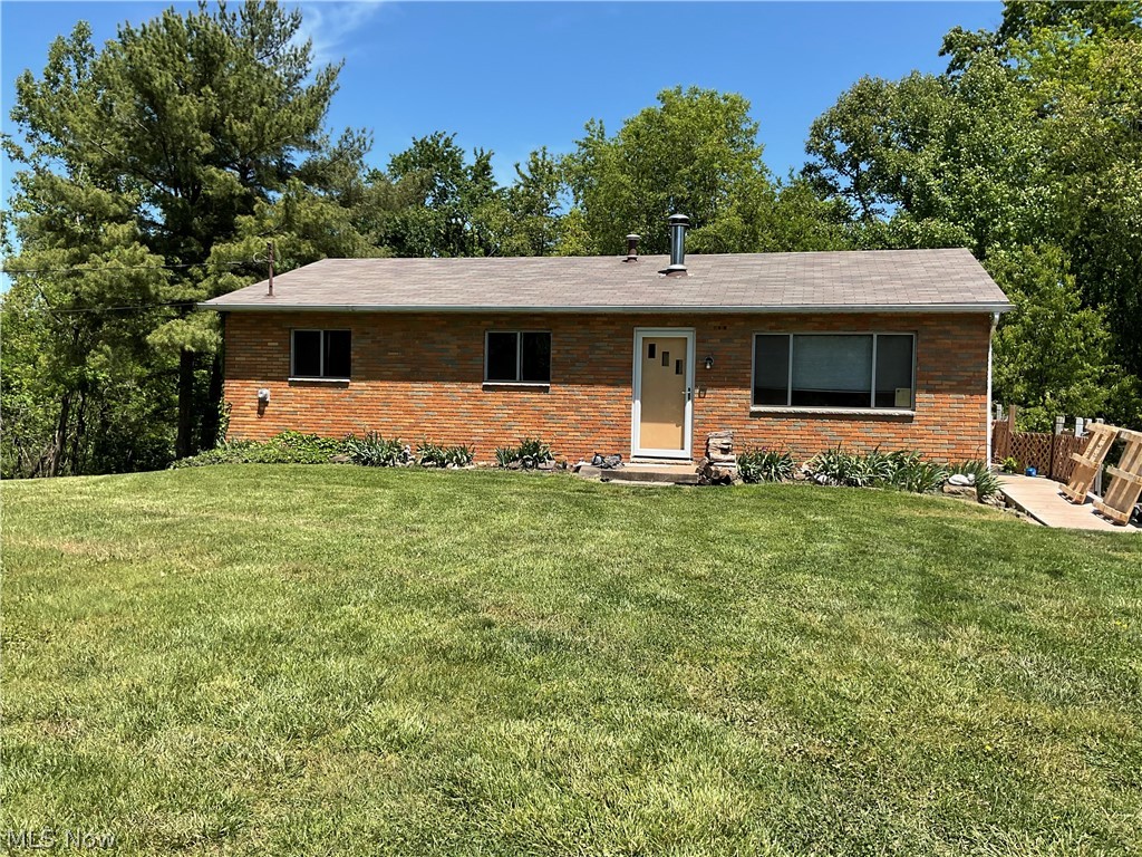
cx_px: 571
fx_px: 957
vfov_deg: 48.2
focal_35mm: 29
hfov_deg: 61.7
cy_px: 428
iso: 16
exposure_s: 1/1144
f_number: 1.8
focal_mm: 3
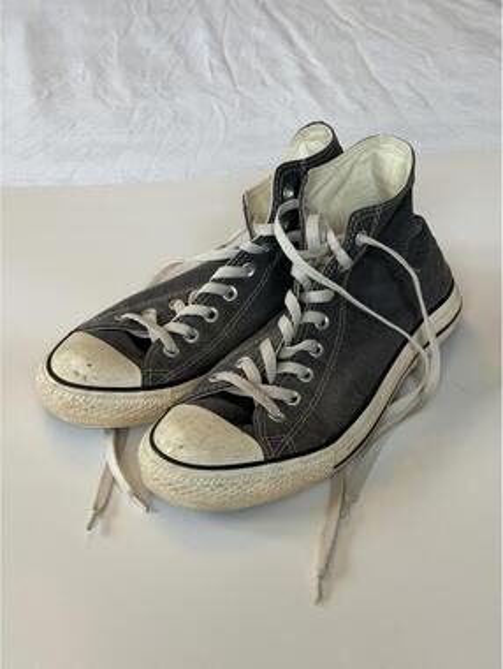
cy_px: 334
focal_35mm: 48
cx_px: 252
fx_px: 928
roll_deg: -0.2
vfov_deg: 39.6
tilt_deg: -35.7
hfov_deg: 30.3
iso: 80
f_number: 1.78
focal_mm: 6.76
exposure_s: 1/120
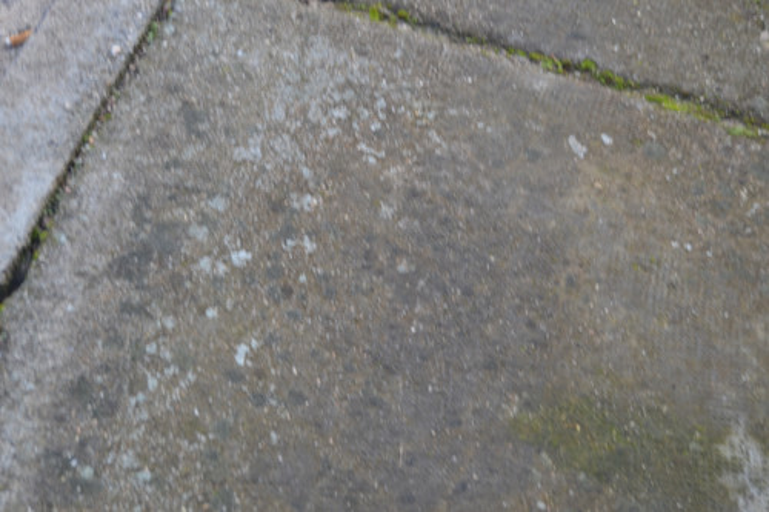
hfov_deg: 29.9
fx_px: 1441
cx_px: 384
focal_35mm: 68
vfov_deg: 20.1
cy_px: 256
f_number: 5.6
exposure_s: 1/125
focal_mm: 45
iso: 140
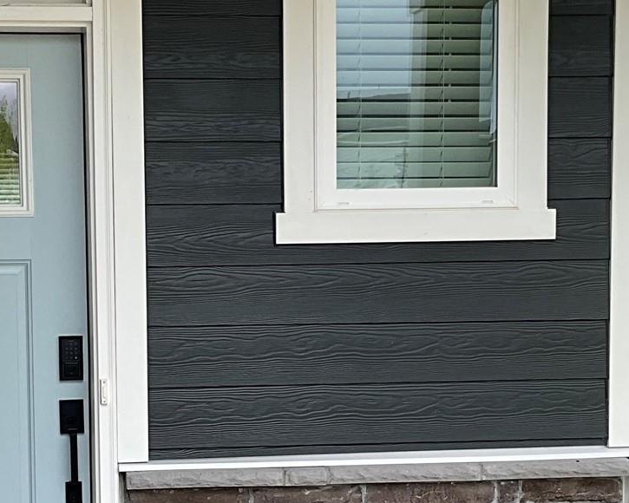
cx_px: 187
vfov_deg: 19.1
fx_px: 1489
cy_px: 347
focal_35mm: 80
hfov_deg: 23.7
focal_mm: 3
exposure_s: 1/203
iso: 20
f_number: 1.8
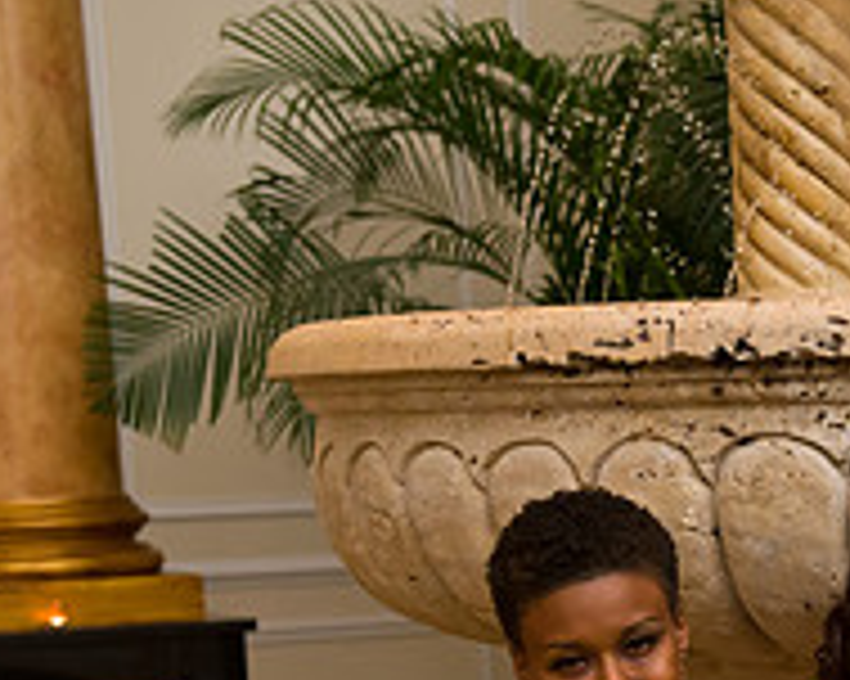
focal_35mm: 138
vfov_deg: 11.0
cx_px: 953
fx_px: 3470
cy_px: 820
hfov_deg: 13.7
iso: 1600
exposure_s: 1/50
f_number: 4
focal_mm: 48
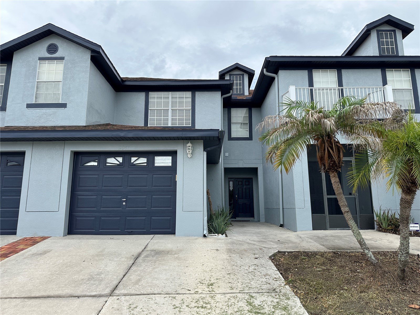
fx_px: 291
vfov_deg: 56.8
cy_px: 158
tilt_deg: +10.4
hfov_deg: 71.6
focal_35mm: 24
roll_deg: -0.4
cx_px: 210
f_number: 1.78
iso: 80
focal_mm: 6.86
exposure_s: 1/3155
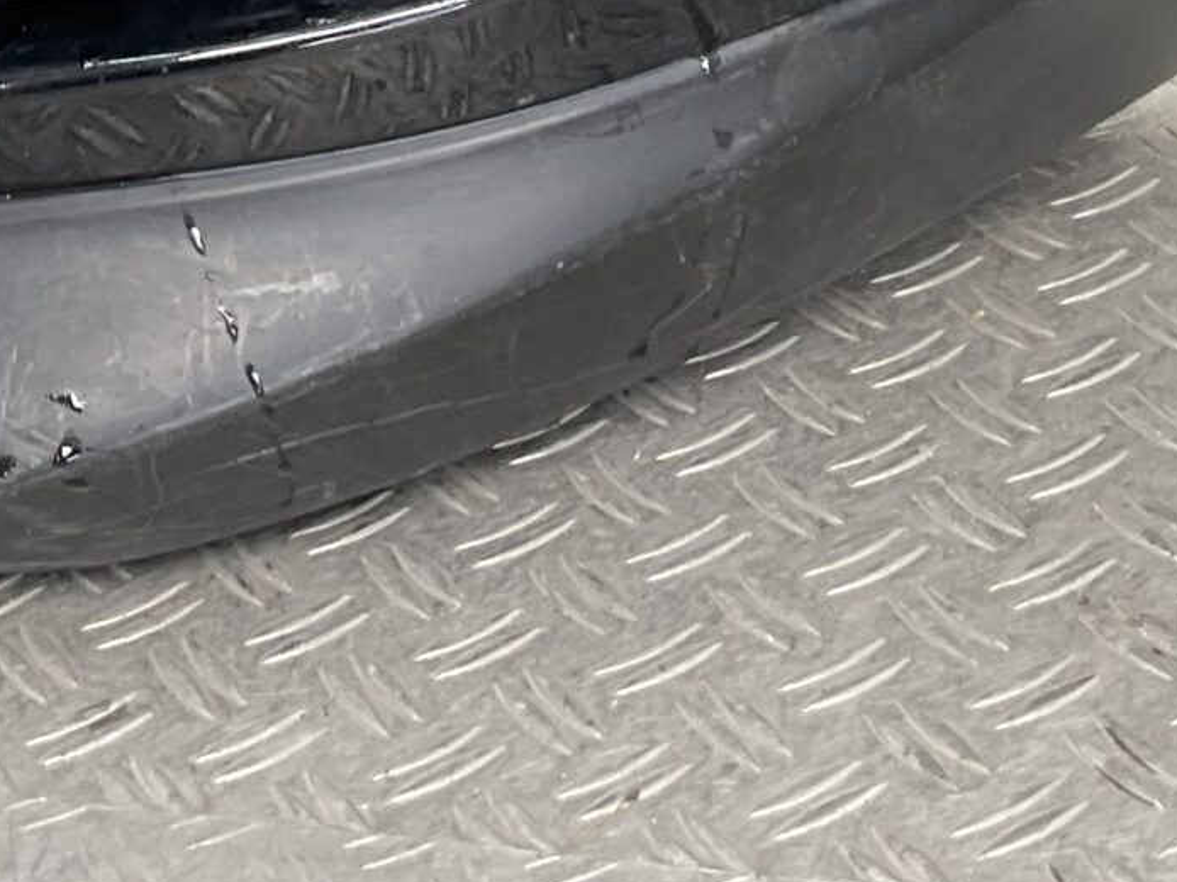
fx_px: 3637
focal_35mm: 107
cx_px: -20
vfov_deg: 12.8
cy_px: -587
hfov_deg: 17.9
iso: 25
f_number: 1.8
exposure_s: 1/100
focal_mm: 3
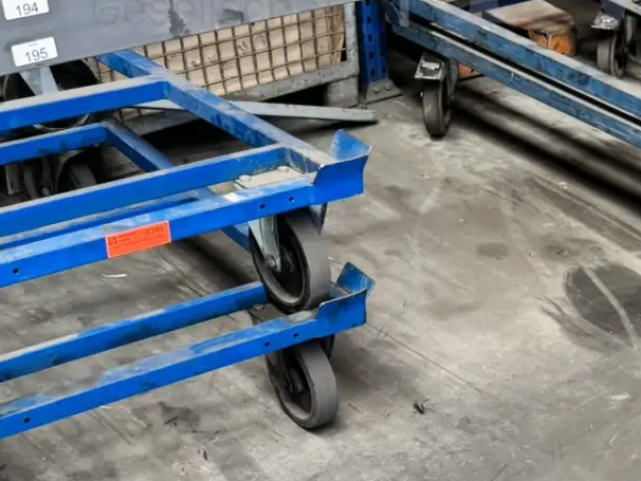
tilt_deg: -34.8
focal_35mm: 76
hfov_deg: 24.1
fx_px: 1408
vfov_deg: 18.9
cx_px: 689
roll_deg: -4.0
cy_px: 478
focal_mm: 6.76
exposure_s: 1/60
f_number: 1.78
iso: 250
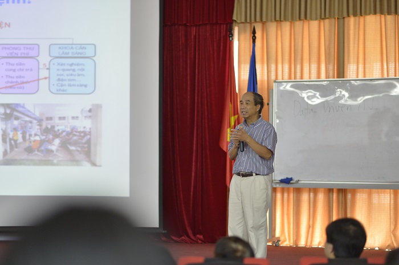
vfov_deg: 16.0
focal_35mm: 85
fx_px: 941
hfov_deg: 23.9
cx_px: 200
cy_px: 132
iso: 1250
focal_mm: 85
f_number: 2
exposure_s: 1/125
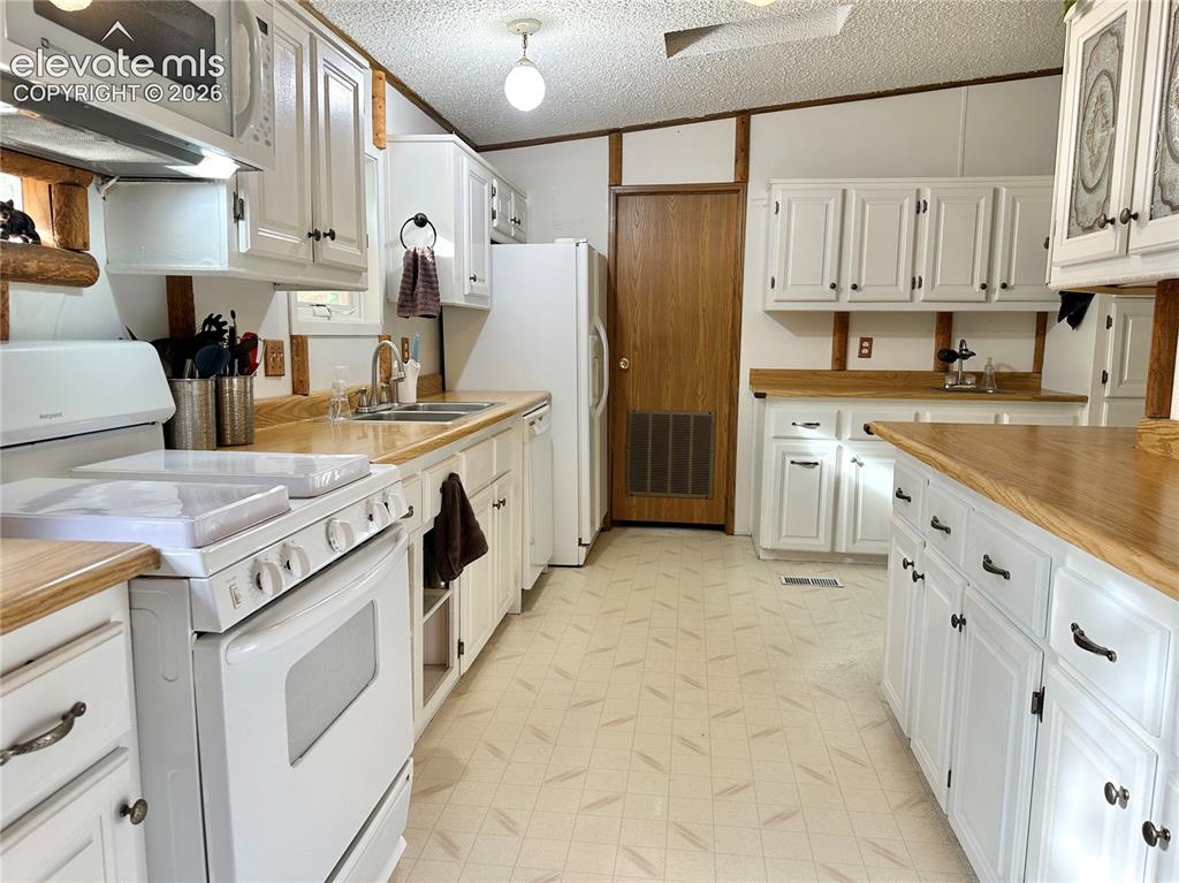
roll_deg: -1.5
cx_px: 590
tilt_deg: -7.4
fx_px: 817
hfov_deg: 71.6
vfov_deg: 56.8
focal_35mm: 24
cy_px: 442
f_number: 1.78
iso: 125
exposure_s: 1/60
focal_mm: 6.86
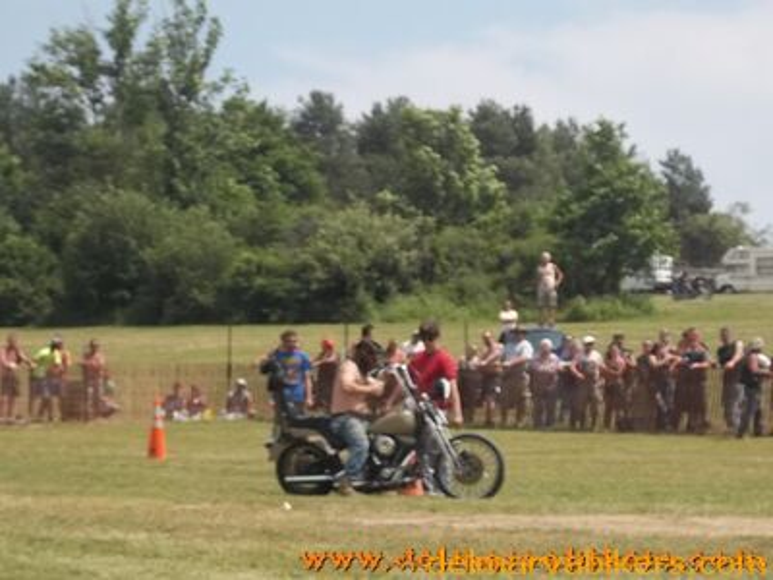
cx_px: 386
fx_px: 3015
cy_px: 290
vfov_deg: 11.0
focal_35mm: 135
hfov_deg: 14.6
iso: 80
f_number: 5.9
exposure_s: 1/400
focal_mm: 24.5
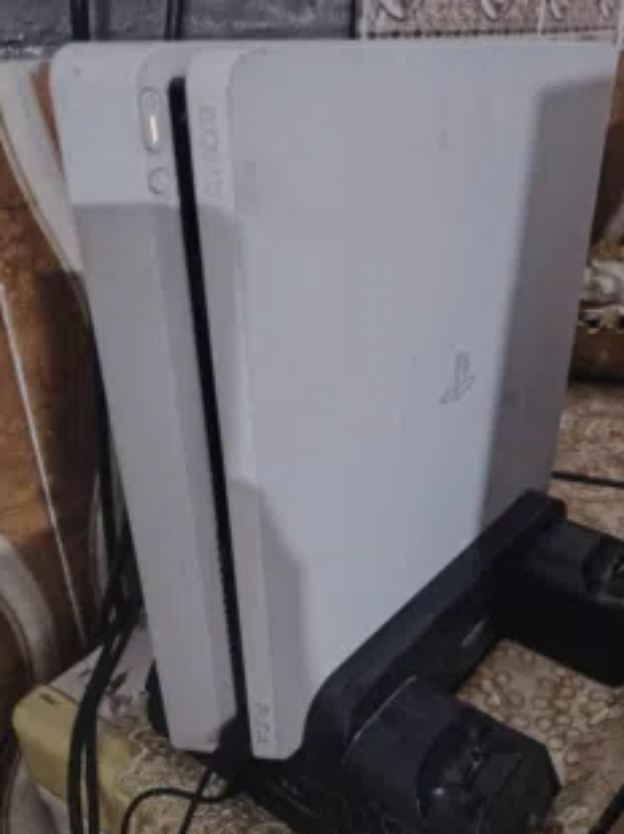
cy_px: 484
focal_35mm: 31
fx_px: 746
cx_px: 401
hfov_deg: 44.9
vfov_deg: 58.1
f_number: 1.75
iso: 3553
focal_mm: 5.25
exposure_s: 1/25
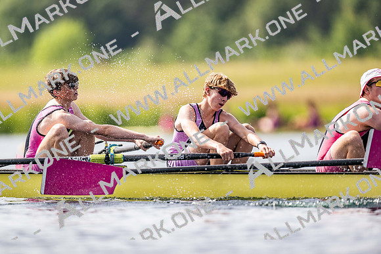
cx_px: 190
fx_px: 6351
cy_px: 127
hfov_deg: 3.4
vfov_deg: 2.3
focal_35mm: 600
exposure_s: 1/2500
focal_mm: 600
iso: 220
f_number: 4
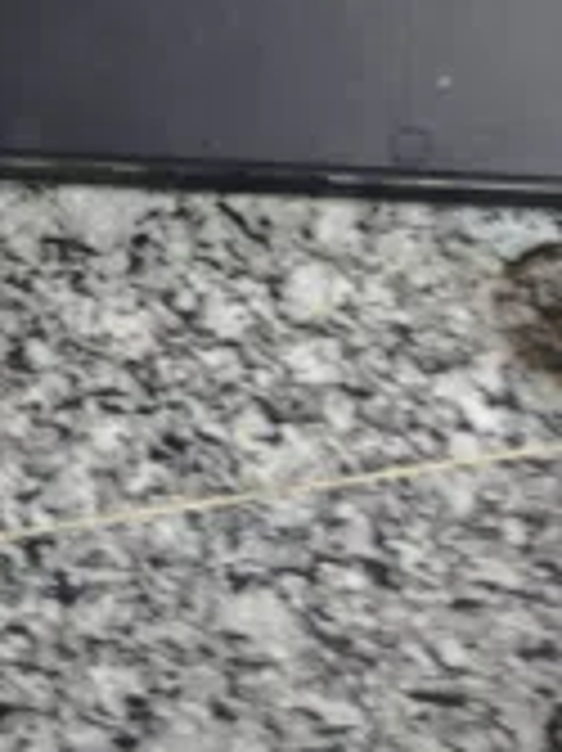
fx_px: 1192
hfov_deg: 26.4
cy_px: -45
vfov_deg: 31.6
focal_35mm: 55
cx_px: 373
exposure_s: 1/25
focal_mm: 8.72
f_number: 1.63
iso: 1600
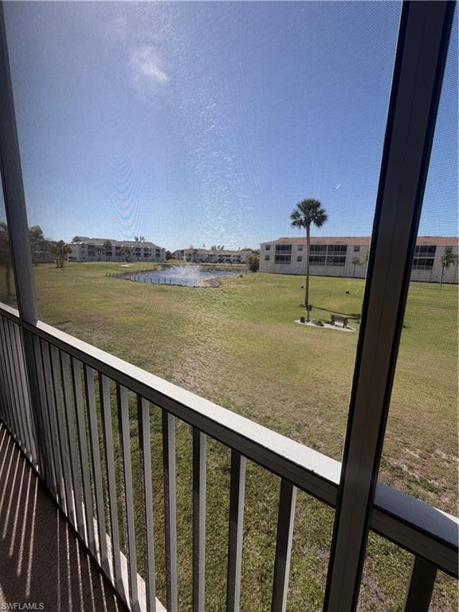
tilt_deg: -10.8
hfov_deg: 85.7
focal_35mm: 14
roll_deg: -1.2
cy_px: 306
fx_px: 248
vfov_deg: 102.1
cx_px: 230
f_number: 2.2
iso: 25
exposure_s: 1/770
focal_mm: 2.22
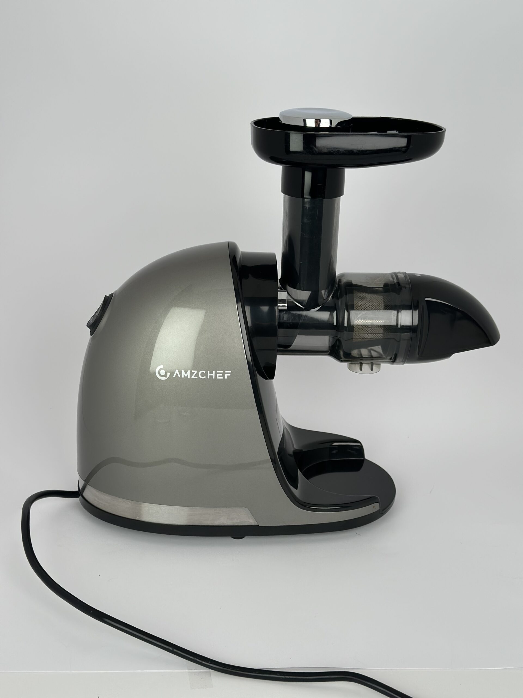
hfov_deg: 30.3
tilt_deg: -21.5
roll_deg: -1.3
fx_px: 967
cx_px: 262
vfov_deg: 39.7
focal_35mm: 48
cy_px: 349
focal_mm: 6.86
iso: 80
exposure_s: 1/1030
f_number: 1.78
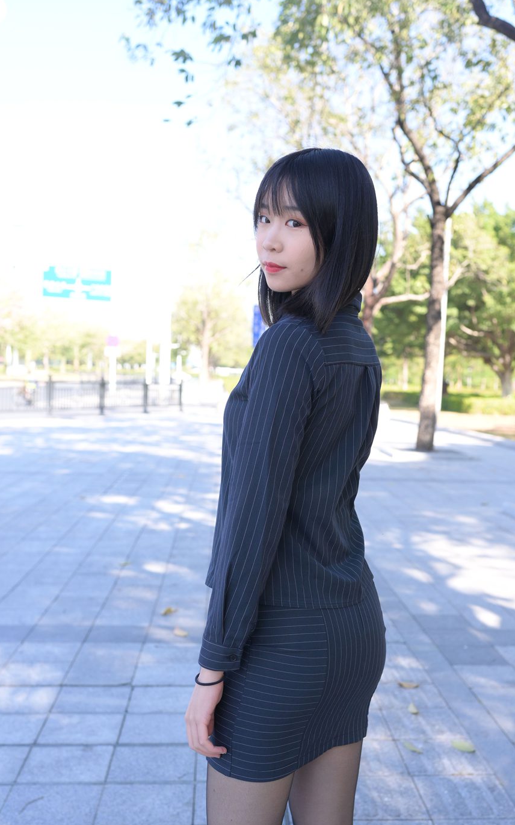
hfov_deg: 31.9
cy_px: 456
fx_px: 898
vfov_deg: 49.2
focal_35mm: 40
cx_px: 294
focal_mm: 35
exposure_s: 1/1000
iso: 800
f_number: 4
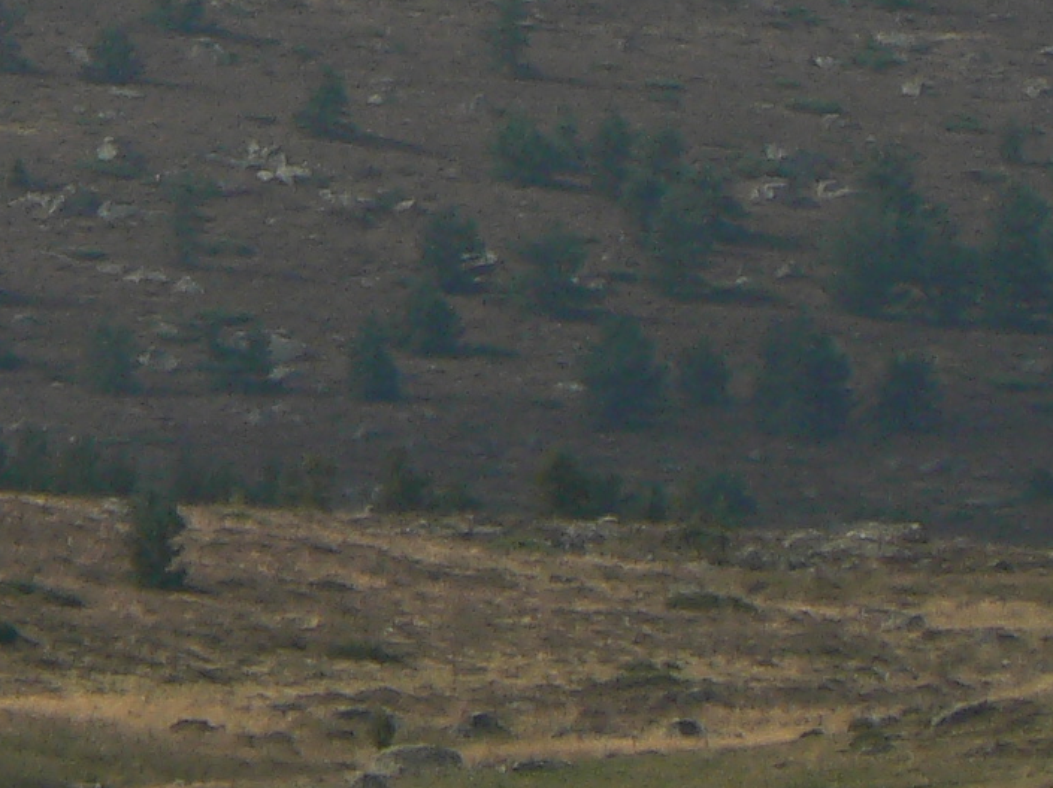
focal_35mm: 1279
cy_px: -558
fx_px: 38887
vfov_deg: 1.2
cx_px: -172
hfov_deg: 1.6
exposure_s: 1/500
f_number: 8
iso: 80
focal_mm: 53.3
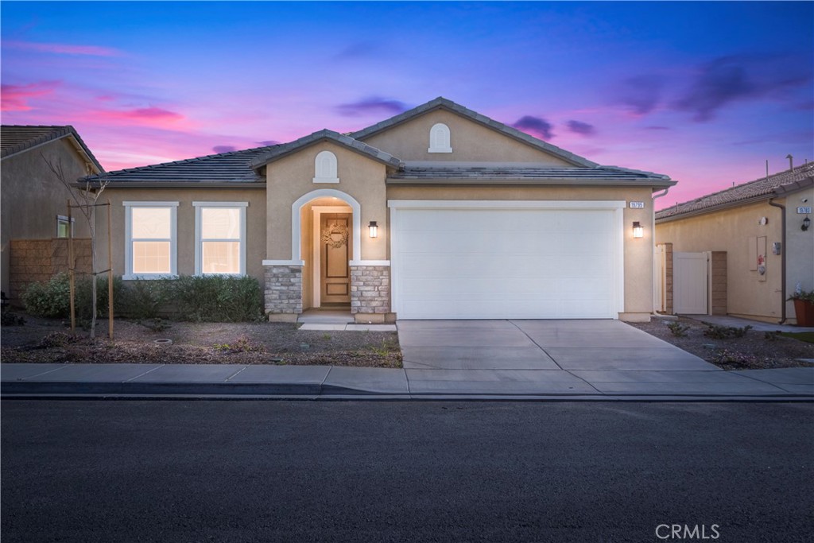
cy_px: 272
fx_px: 791
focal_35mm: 35
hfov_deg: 54.4
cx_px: 407
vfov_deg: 37.9
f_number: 22
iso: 100
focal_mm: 35
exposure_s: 1/80
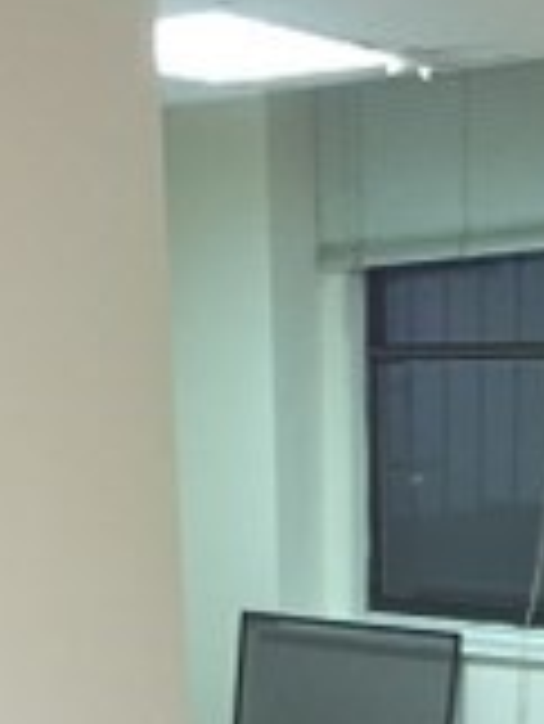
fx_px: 1695
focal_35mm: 81
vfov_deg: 21.9
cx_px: 427
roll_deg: -0.8
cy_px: 922
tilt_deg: -18.3
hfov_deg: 18.1
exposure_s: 1/30
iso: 160
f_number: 2.2
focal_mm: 4.15
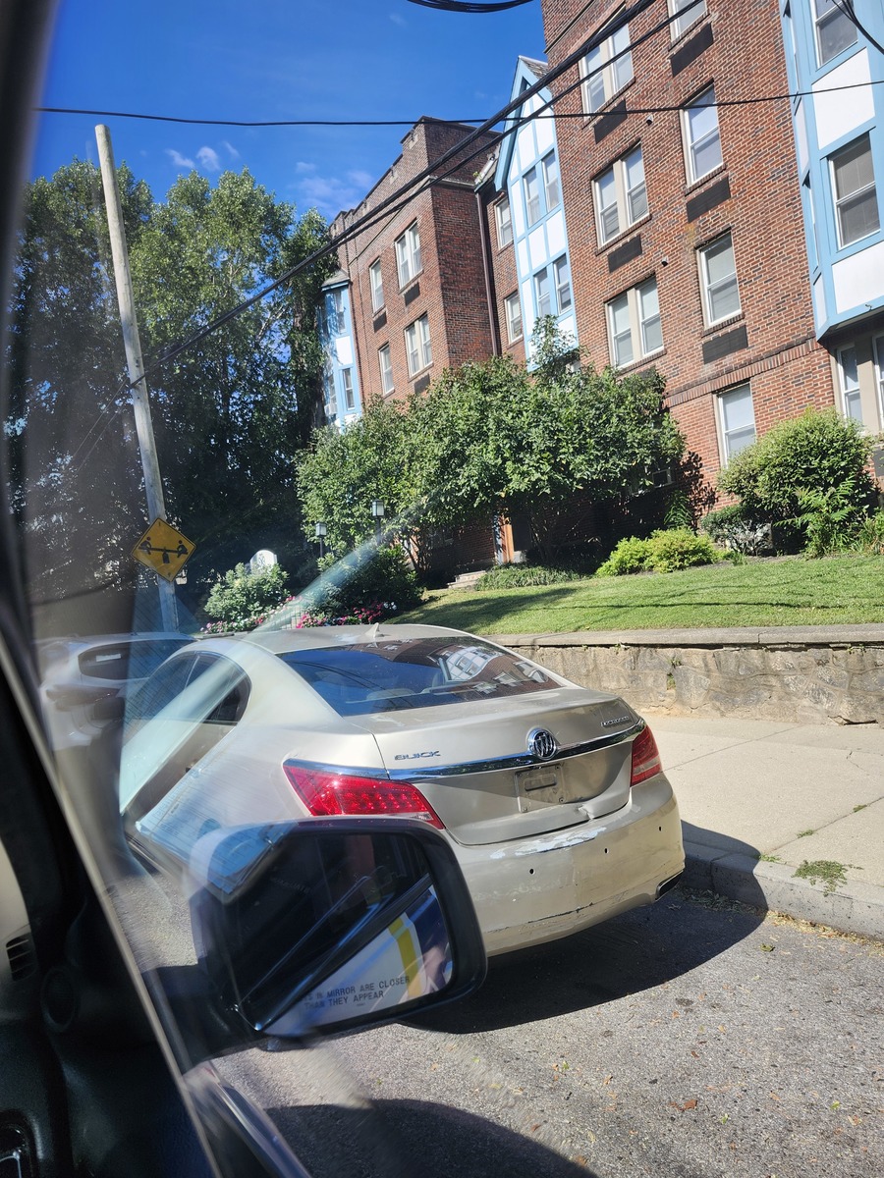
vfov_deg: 73.9
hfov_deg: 58.9
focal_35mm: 23
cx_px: 442
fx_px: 783
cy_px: 589
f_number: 1.8
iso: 25
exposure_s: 1/641
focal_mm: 5.54
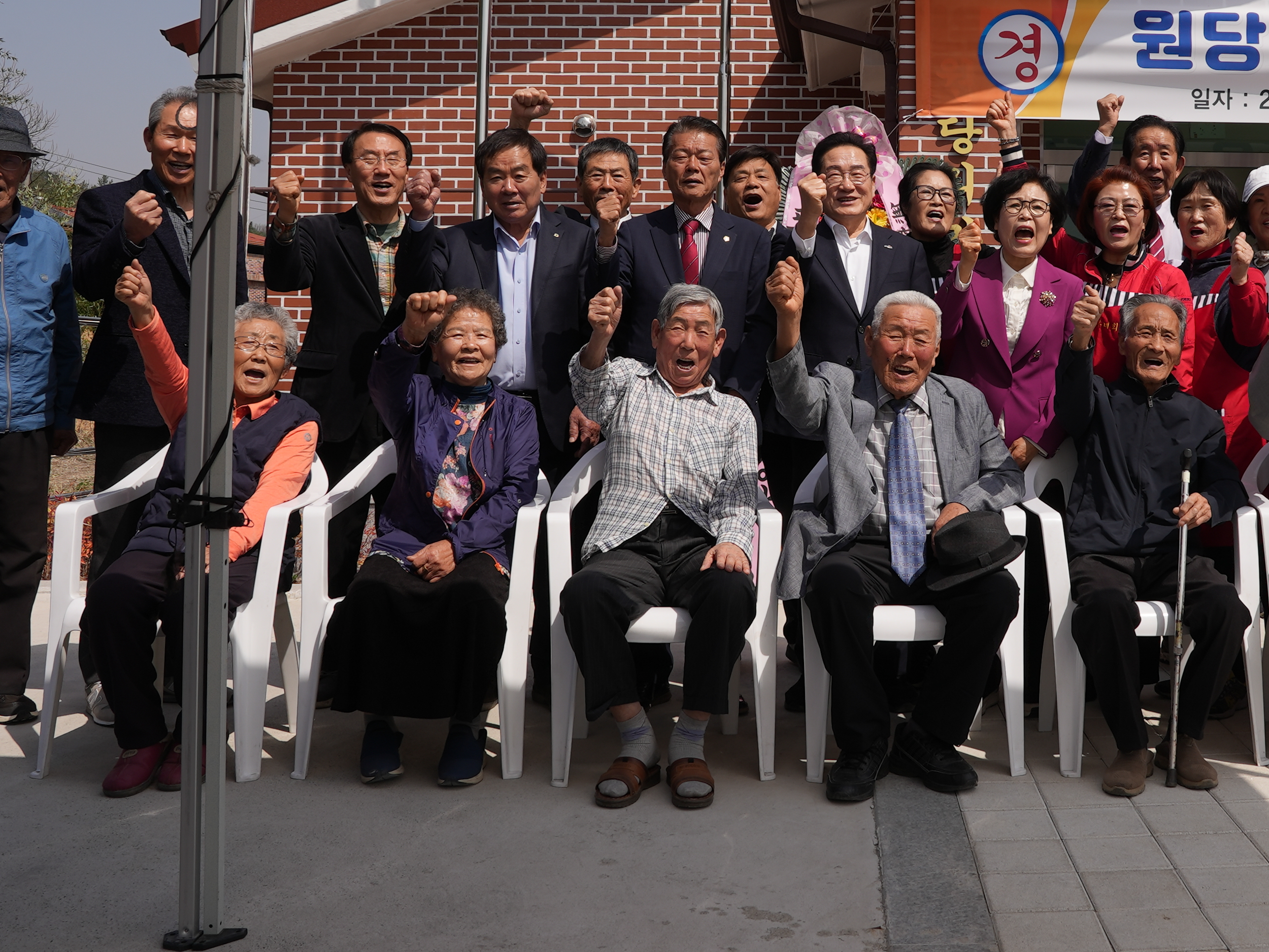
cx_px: 889
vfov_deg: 37.3
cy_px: 308
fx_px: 1393
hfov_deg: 47.8
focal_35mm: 38
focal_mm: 24
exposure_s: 1/250
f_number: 11
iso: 100
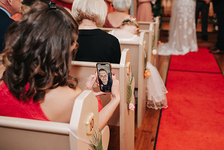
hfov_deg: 45.9
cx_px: 133
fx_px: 263
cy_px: 75
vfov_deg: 31.7
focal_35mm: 42
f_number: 2.8
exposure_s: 1/200
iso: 1000
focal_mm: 35
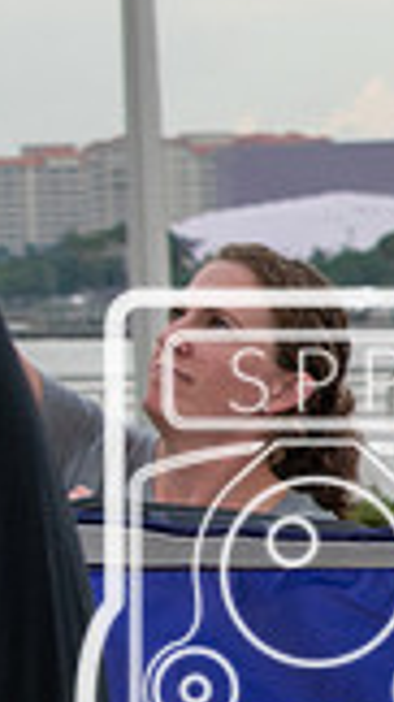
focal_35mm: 293
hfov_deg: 4.0
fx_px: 5448
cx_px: 1230
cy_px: 318
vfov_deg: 7.4
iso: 400
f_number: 8
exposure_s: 1/250
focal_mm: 52
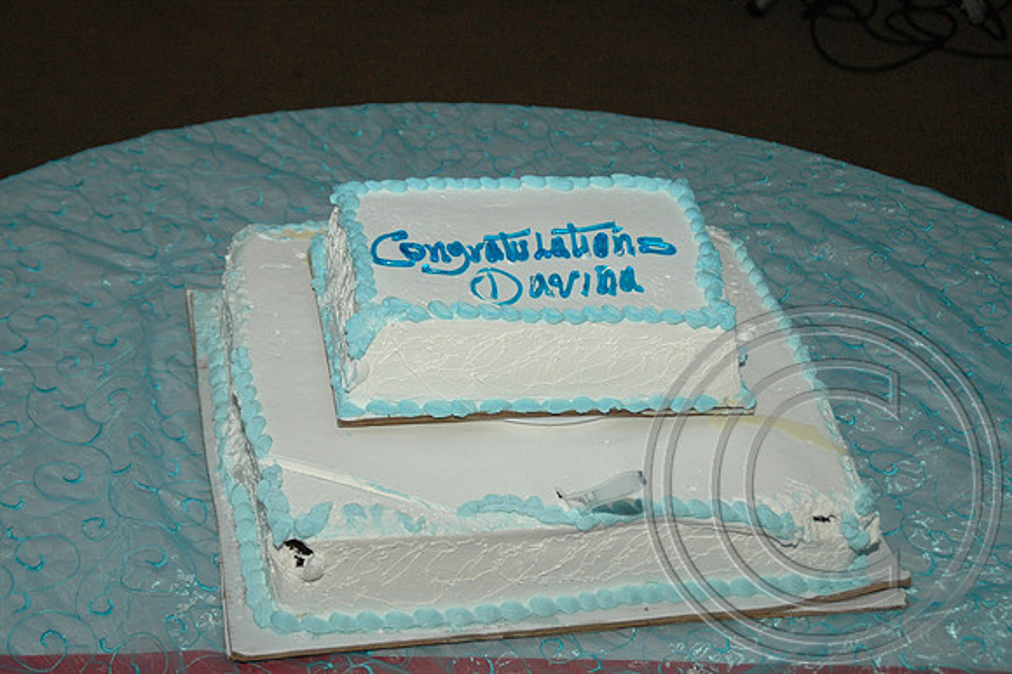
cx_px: 506
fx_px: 2023
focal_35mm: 72
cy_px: 337
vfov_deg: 18.9
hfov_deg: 28.1
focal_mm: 48
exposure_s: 1/60
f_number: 5.6
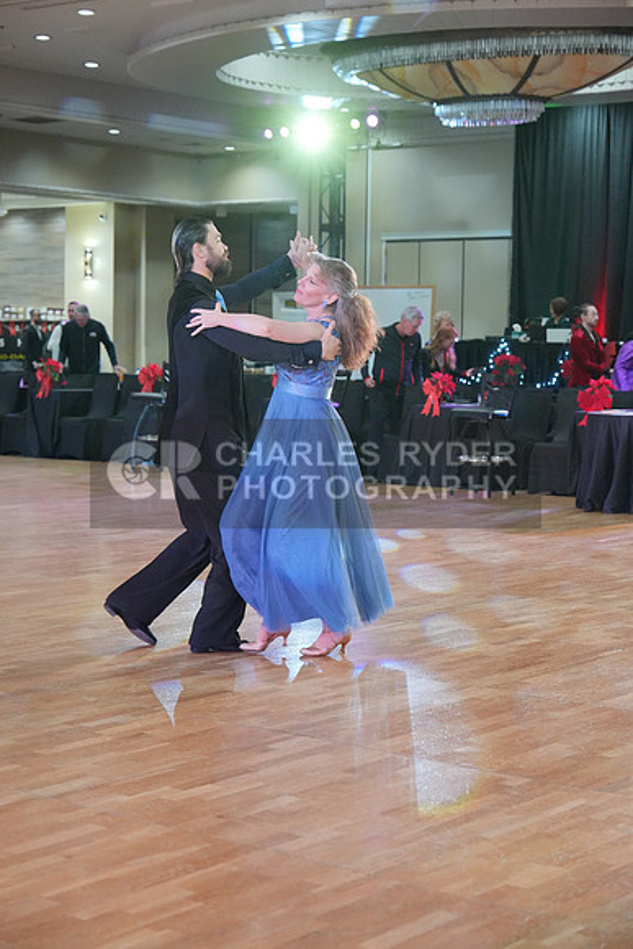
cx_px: 316
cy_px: 474
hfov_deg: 19.5
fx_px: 1845
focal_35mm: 70
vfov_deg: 28.8
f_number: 4
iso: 4000
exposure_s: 1/400
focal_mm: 70
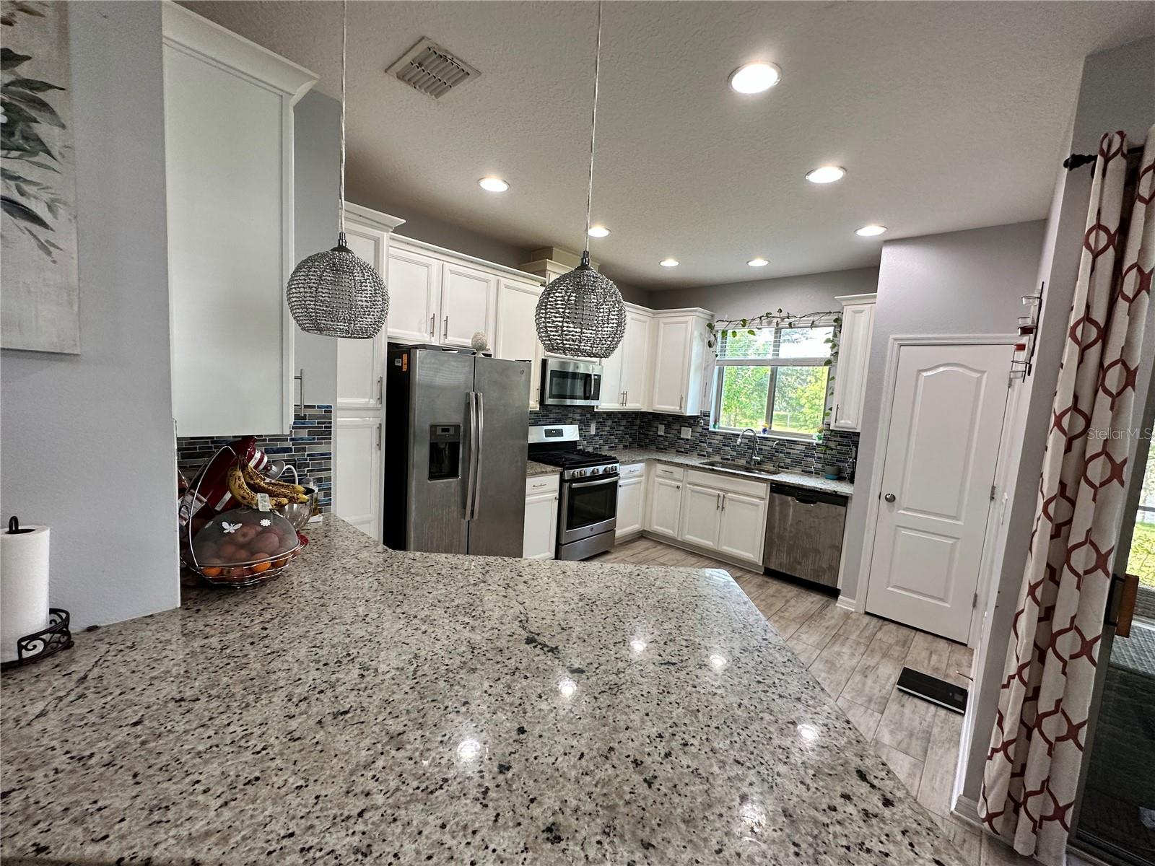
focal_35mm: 14
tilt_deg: -5.7
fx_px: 467
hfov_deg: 102.1
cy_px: 433
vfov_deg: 85.7
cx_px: 578
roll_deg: -3.4
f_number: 2.2
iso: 200
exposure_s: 1/120
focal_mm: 2.22
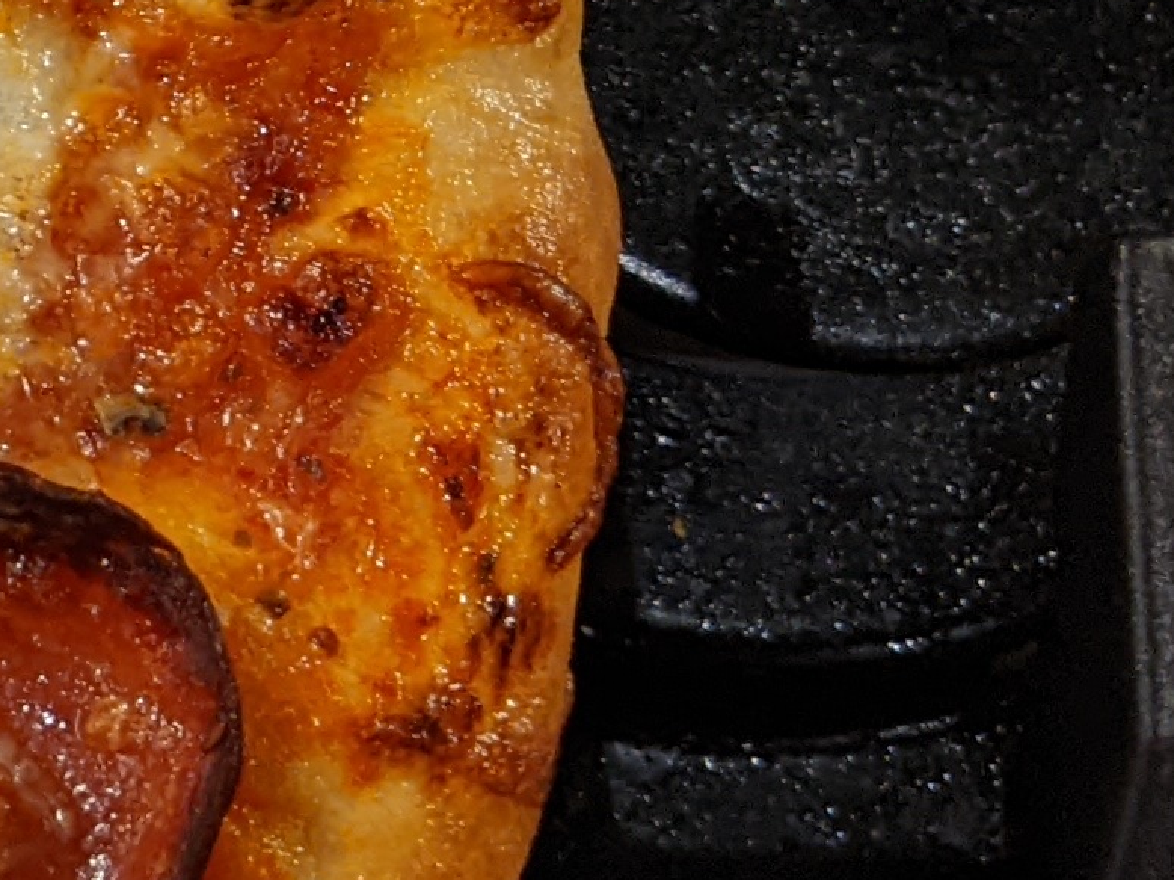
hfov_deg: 11.8
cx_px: -1532
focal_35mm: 140
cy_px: 38
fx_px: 4747
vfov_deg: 10.5
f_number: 1.8
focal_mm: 4.44
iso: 52
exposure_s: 1/40
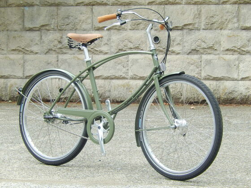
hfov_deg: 14.7
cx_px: 126
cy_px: 94
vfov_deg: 11.1
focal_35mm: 134
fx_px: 972
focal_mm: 24.1
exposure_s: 1/60
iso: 125
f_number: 5.6
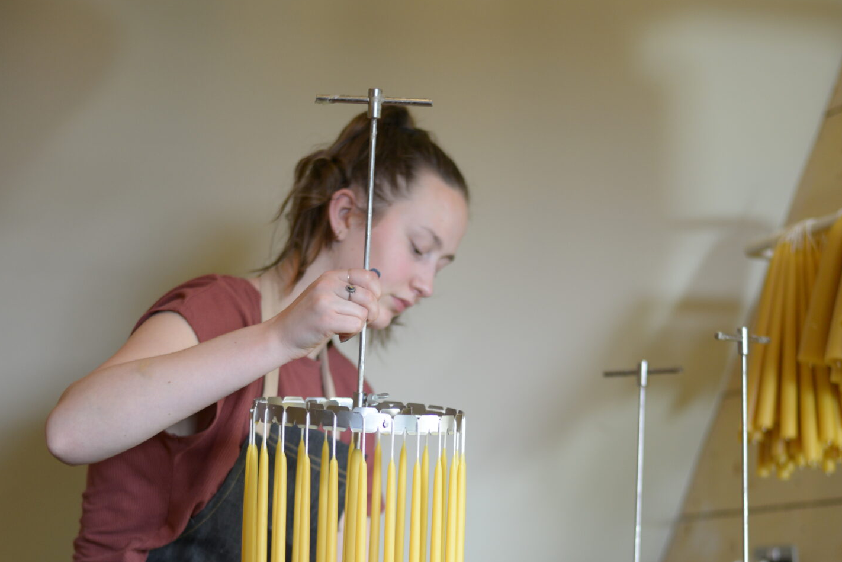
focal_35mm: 90
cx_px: 443
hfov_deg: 22.6
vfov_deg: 15.1
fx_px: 2106
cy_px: 483
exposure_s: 1/250
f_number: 2
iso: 500
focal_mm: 50
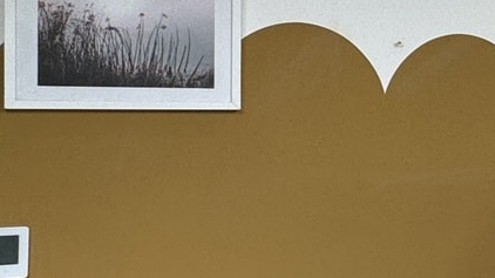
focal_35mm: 74
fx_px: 971
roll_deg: -0.6
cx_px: 933
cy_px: 110
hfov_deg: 19.6
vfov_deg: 16.3
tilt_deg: +1.6
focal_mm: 2.22
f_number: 2.2
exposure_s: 1/190
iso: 40
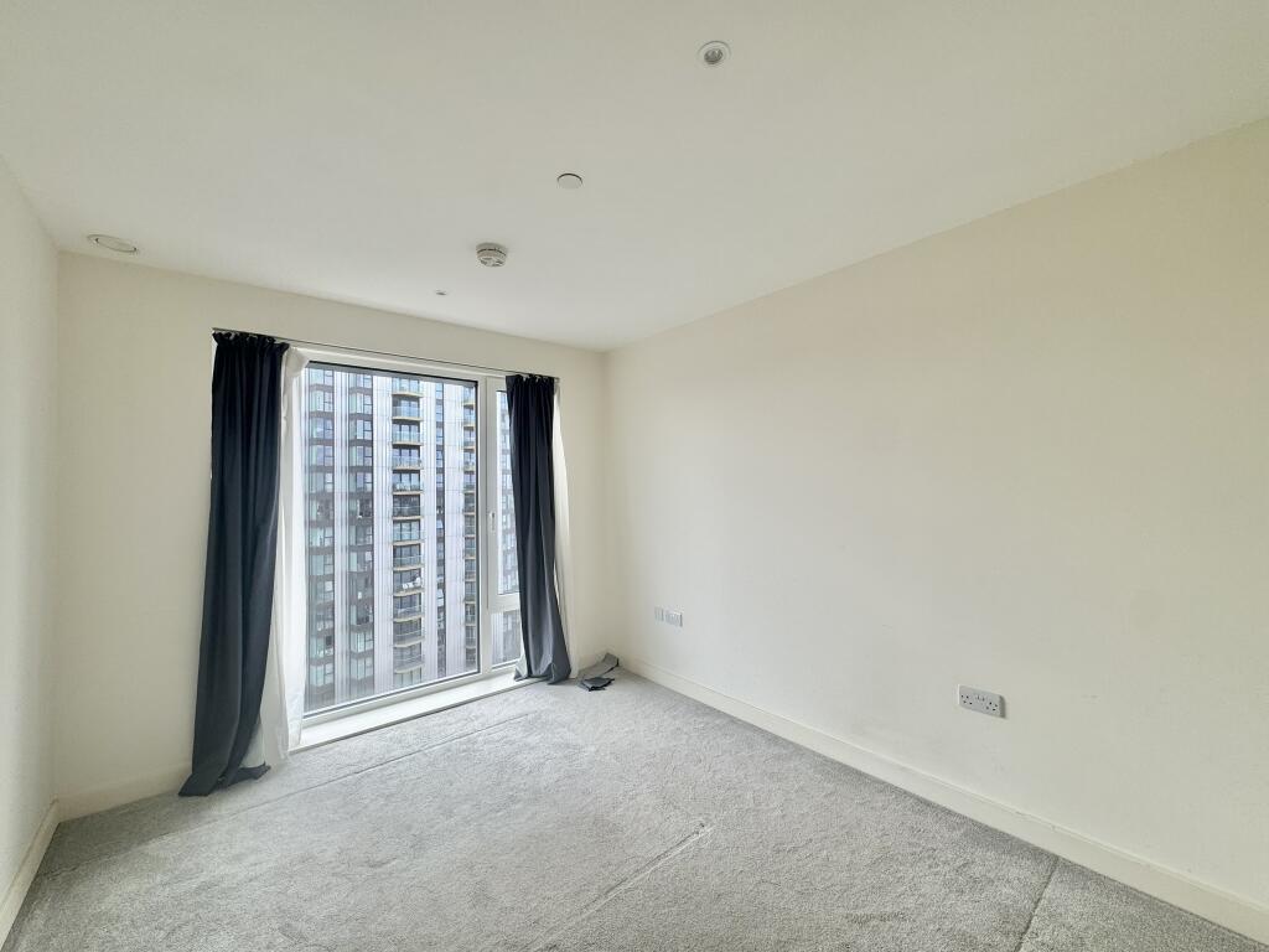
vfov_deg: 85.7
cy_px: 476
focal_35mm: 14
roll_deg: +0.5
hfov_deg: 102.1
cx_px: 634
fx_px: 513
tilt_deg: +1.6
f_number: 2.2
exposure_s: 1/308
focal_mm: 2.22
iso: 40
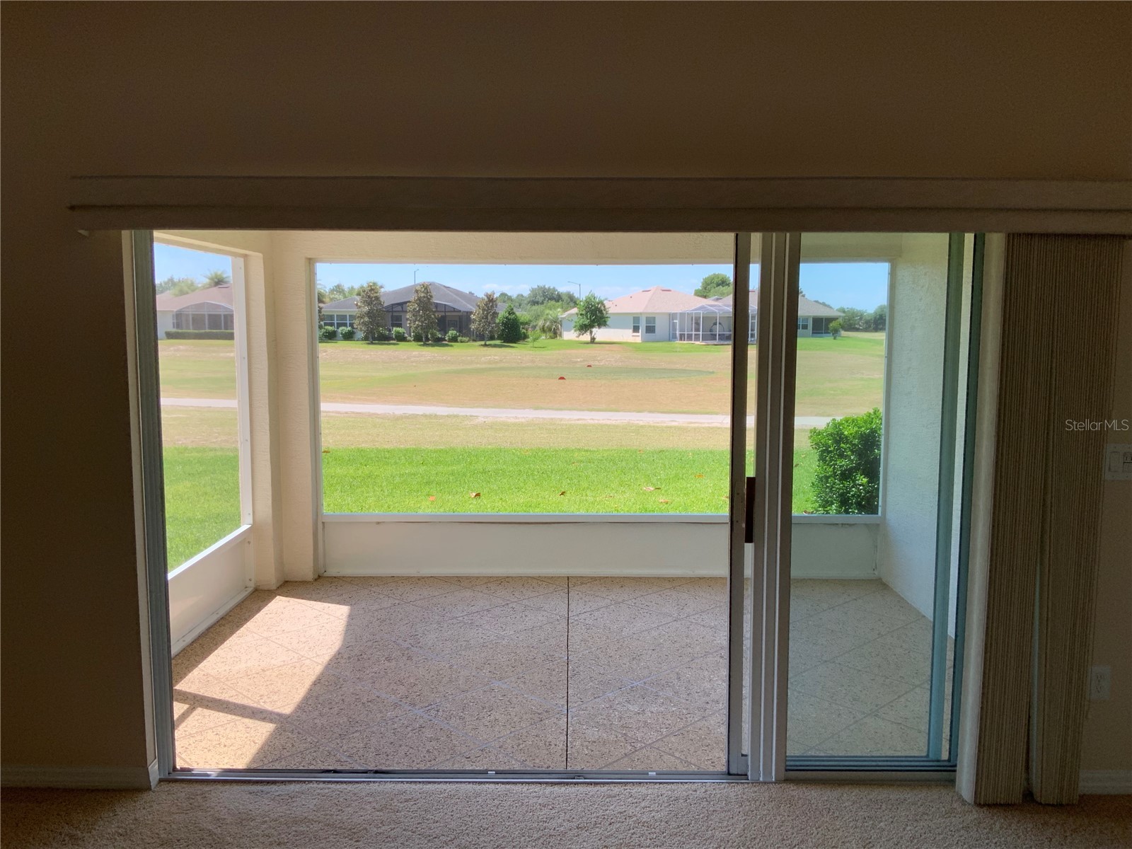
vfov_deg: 48.2
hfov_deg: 61.7
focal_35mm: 29
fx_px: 948
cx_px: 566
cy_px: 424
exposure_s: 1/465
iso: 16
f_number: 1.8
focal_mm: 3
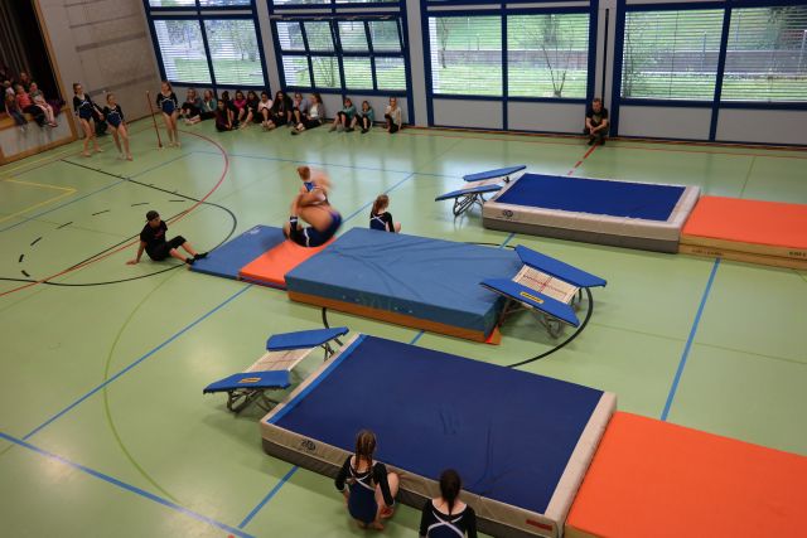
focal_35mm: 29
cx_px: 404
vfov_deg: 45.0
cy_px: 269
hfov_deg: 63.6
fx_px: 650
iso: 400
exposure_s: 1/40
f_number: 3.5
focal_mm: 19
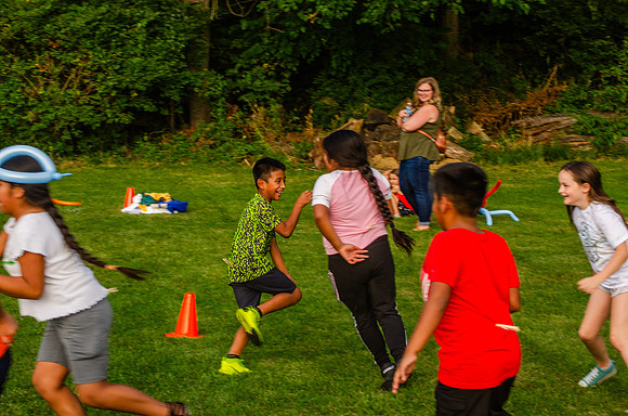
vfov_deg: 16.5
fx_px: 1436
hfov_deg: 24.7
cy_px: 208
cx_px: 314
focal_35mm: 82
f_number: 7.1
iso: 200
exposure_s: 1/200
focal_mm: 55
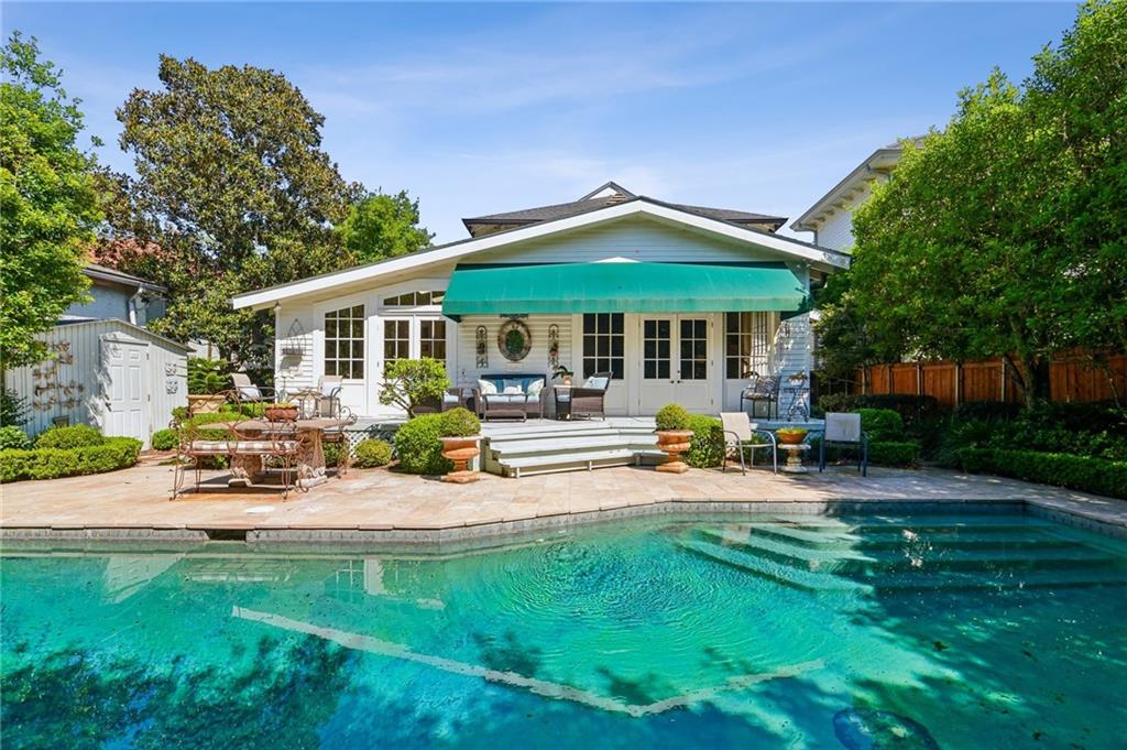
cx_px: 564
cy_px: 375
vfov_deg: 73.7
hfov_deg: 96.8
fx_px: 500
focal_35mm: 16
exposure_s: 1/125
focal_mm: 16
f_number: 14
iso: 400
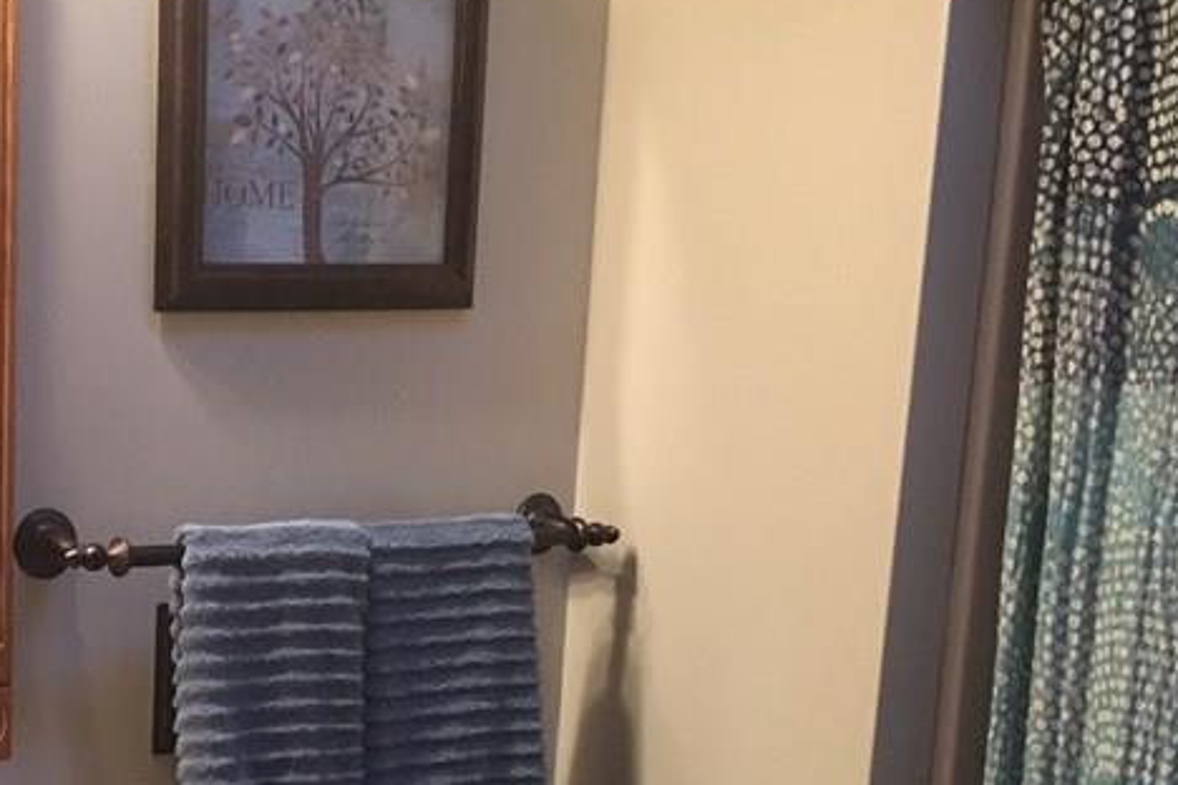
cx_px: 149
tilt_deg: -13.0
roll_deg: -2.2
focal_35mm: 66
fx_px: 2159
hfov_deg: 29.4
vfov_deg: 20.2
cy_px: 727
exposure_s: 1/30
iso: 160
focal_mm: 4.15
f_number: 2.2
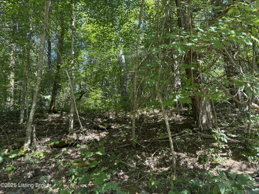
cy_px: 97
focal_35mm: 24
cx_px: 130
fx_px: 180
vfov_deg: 56.8
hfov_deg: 71.6
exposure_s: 1/243
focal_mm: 6.76
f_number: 1.78
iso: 125
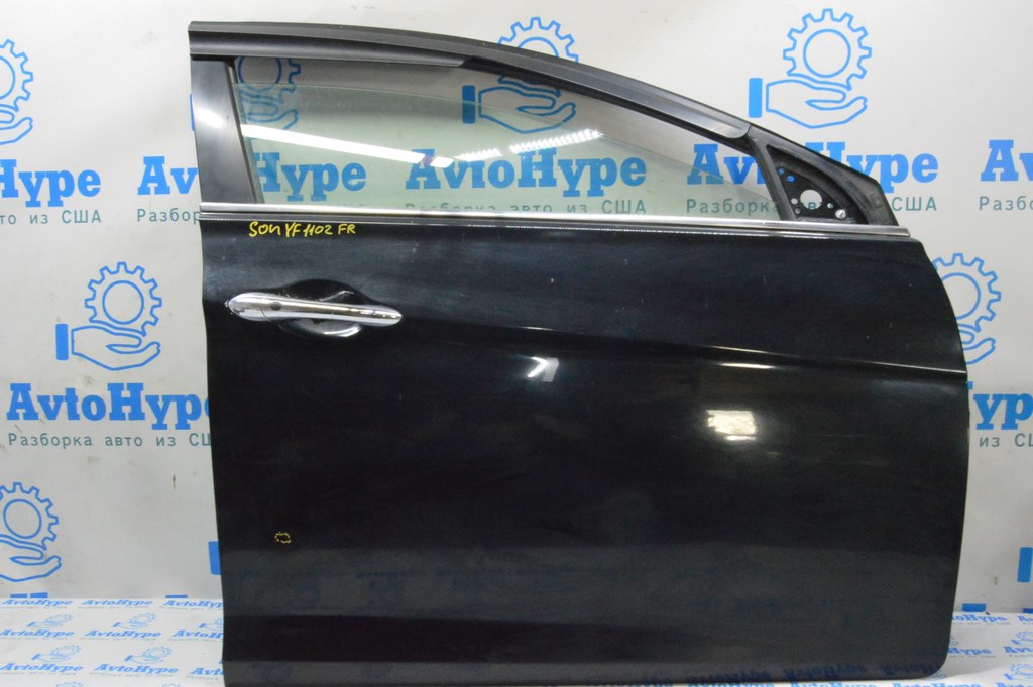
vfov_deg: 43.5
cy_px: 344
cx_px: 516
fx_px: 860
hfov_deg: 62.0
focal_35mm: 30
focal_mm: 20
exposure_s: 1/15
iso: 6400
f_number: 20
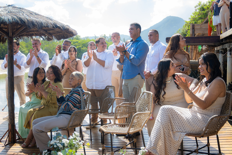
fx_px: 256
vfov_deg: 33.6
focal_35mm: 40
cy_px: 78
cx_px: 116
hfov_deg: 48.7
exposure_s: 1/400
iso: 160
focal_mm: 26.5
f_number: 4.5
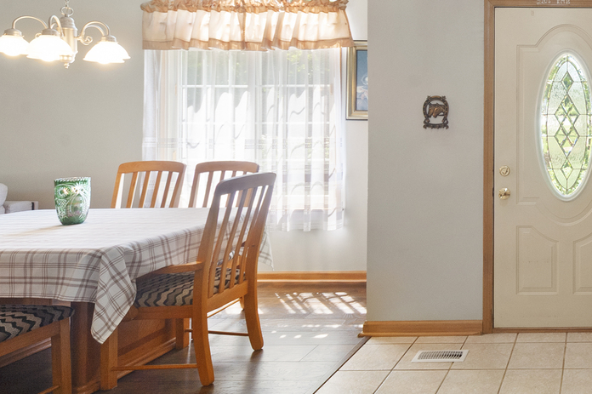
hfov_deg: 51.8
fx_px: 460
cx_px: 596
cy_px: 104
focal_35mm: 28
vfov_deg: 44.9
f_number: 8
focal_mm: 12
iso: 400
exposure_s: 1/20
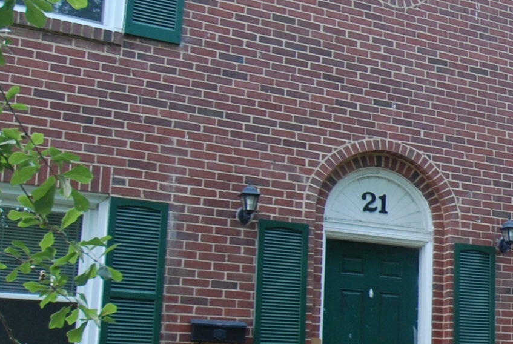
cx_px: 634
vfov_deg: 20.4
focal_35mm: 67
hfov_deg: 26.4
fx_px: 952
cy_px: 236
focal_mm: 13
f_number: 5
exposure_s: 1/30
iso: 250
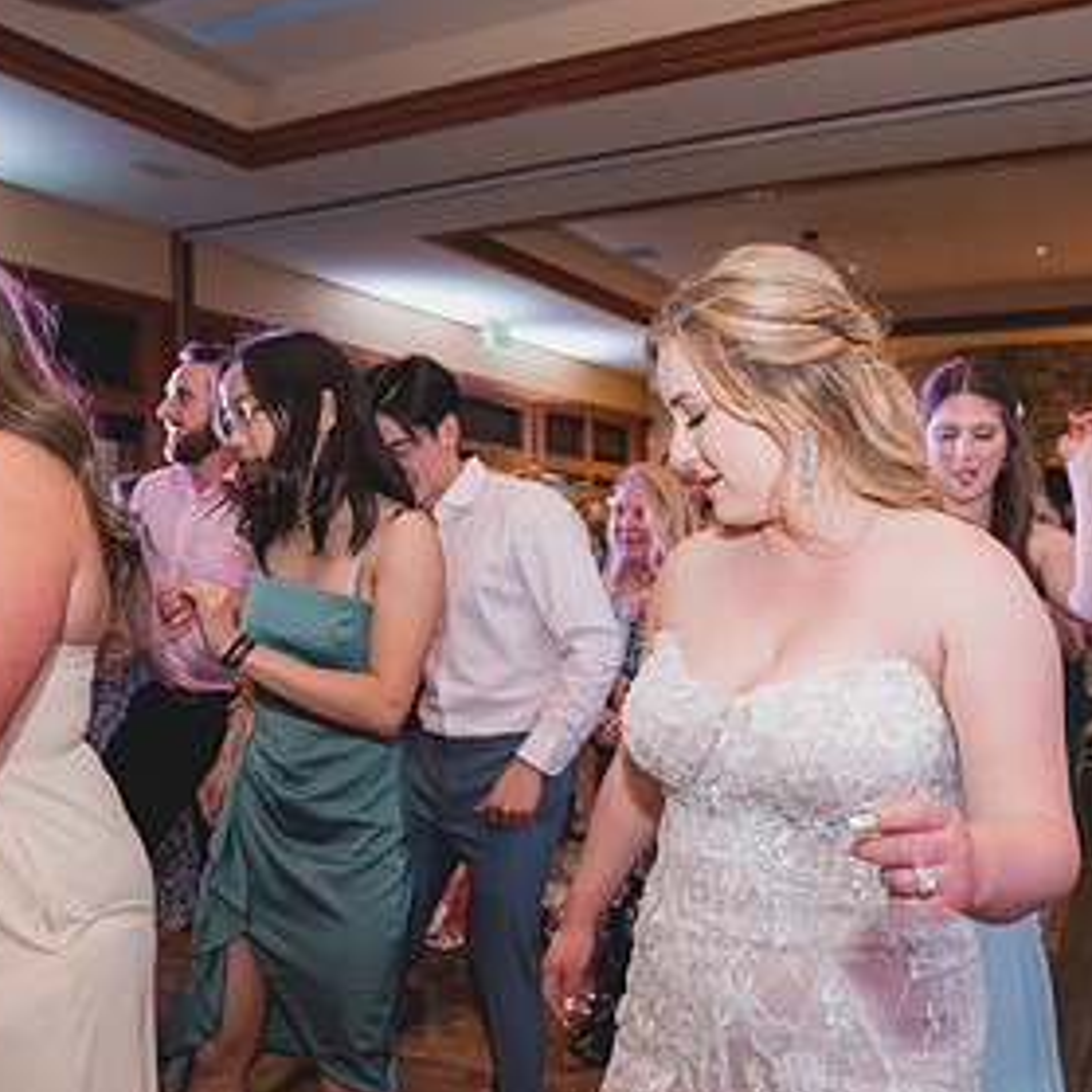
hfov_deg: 53.3
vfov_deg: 53.4
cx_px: 701
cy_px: 687
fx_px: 1071
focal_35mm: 30
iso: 2500
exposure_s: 1/50
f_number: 2.8
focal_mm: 17
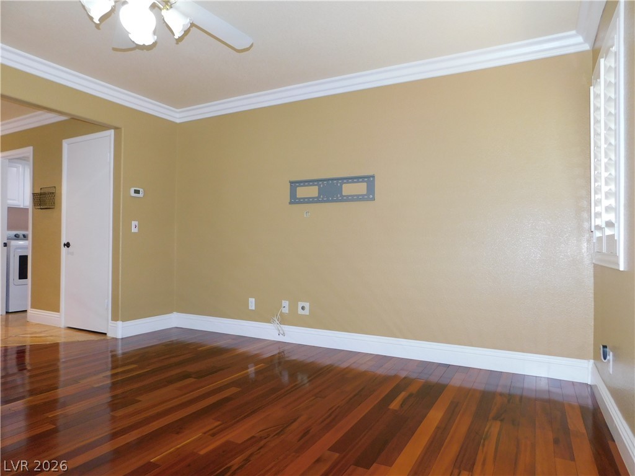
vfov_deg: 58.9
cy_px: 238
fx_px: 422
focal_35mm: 23
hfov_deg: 73.9
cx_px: 318
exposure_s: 1/30
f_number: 3
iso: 200
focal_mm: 4
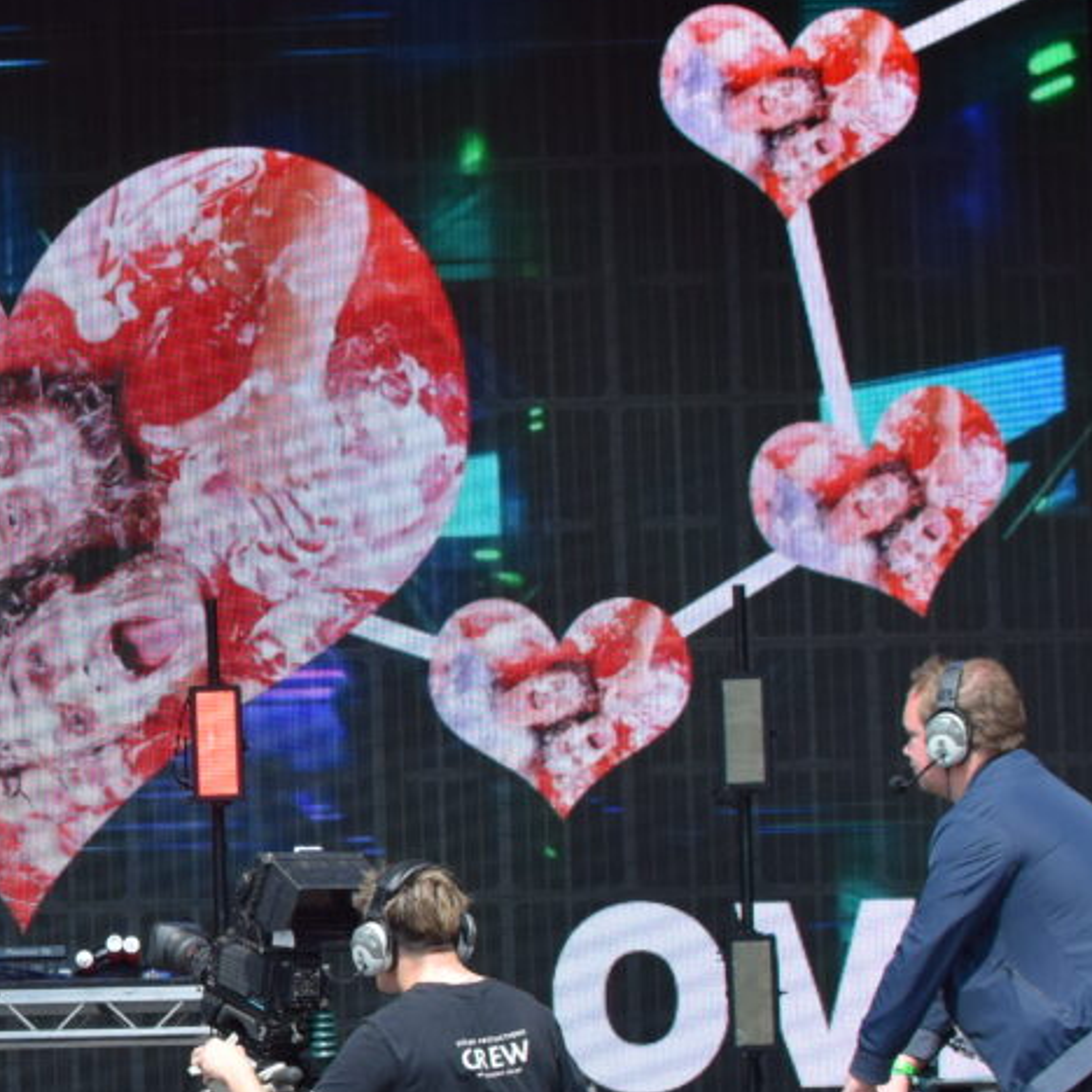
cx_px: -268
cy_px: 861
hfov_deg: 12.4
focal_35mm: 137
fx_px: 4901
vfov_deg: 12.7
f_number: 6.3
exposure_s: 1/1600
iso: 400
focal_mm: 35
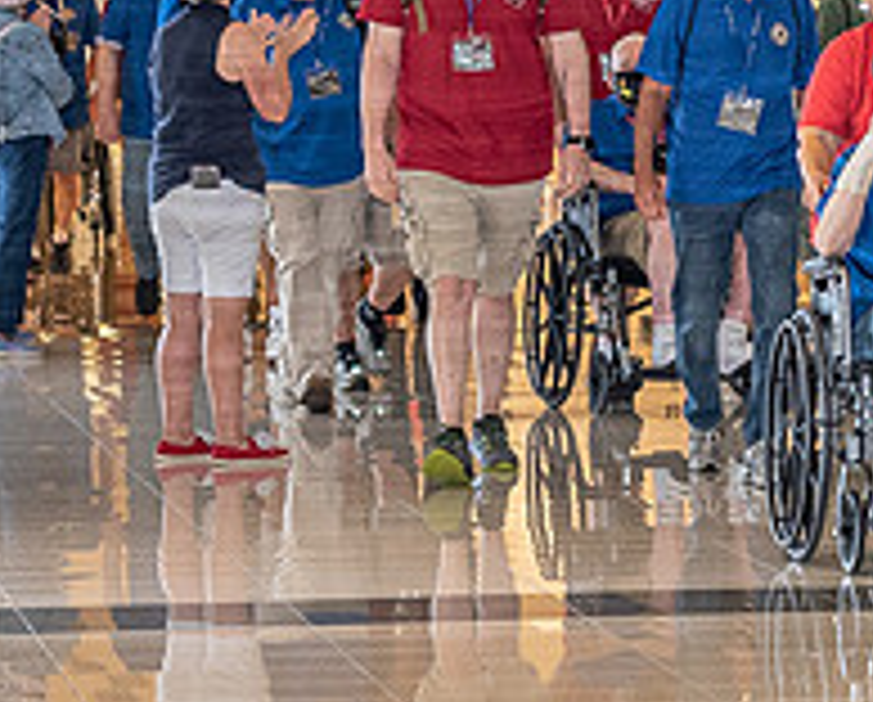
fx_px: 6835
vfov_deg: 5.9
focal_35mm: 264
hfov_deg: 7.3
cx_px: 970
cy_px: 252
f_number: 4.5
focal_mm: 50
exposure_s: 1/100
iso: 640
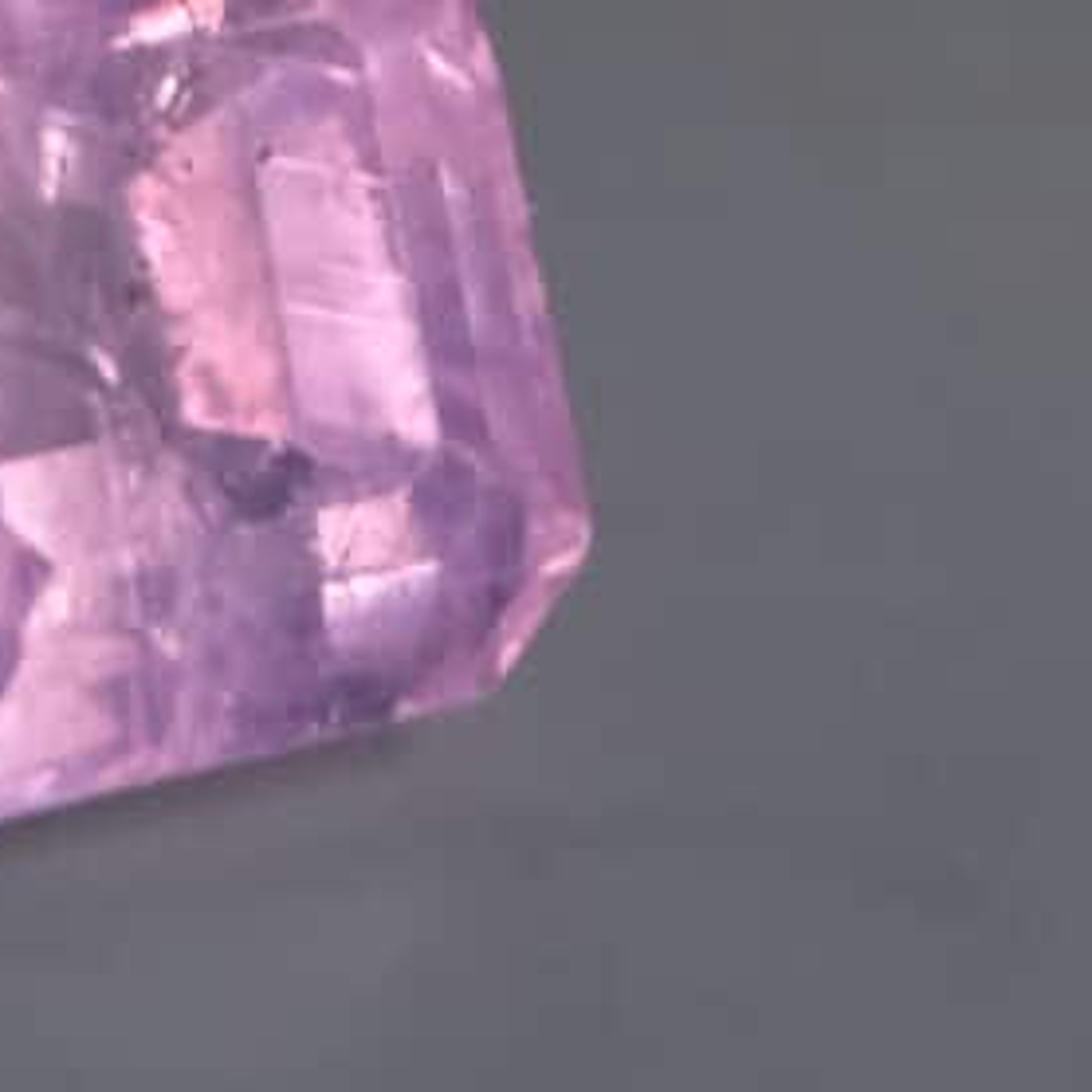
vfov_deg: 31.2
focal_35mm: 54
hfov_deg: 30.6
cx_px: 161
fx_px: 1927
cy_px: 314
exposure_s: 1/8
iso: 1600
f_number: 6.4
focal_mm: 15.2
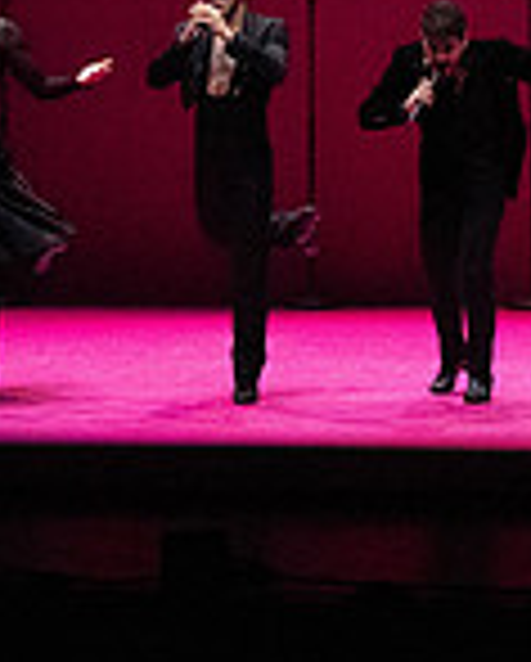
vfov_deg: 4.3
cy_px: -133
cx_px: 436
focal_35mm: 448
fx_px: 8783
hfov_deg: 3.5
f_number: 10
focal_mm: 121
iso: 25600
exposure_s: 1/400
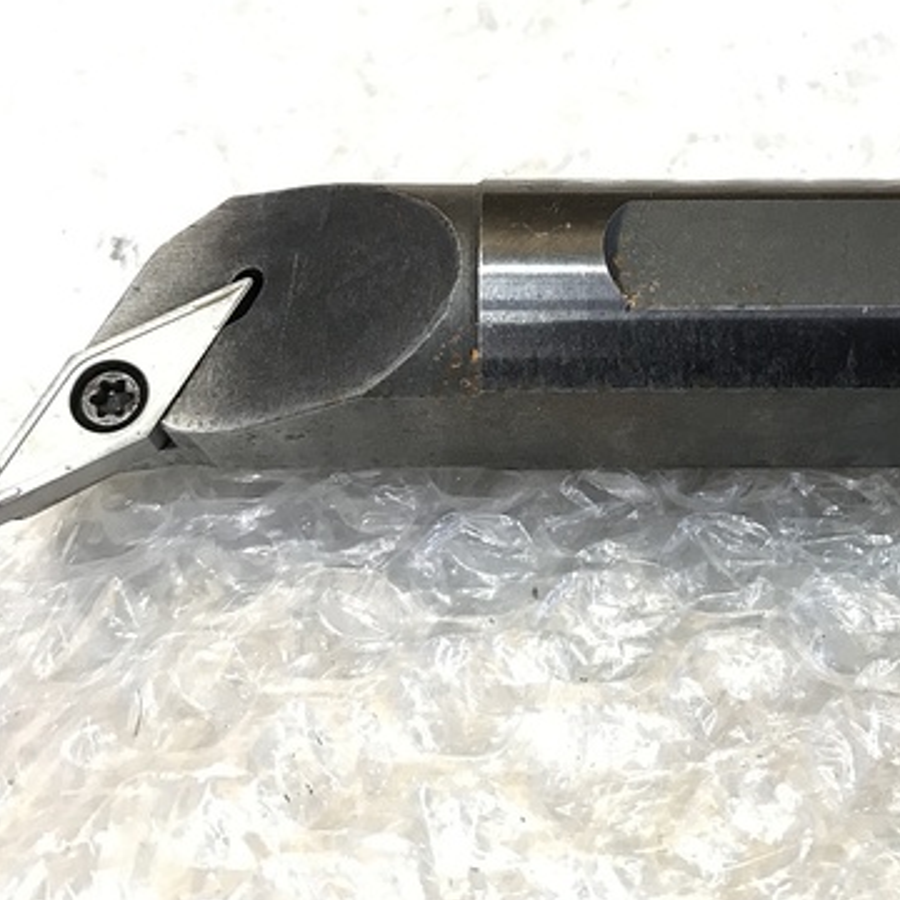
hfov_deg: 37.7
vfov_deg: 38.2
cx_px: 638
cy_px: 365
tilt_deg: -54.6
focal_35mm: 44
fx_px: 1294
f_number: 1.8
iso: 40
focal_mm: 3.99
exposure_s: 1/33
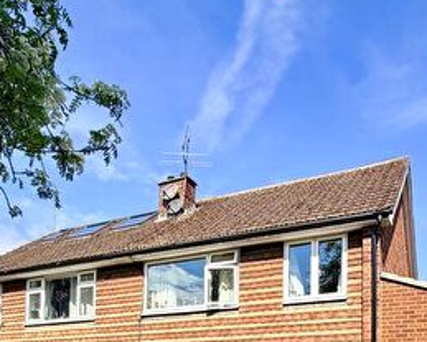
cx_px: 221
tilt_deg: +1.4
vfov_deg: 34.2
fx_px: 467
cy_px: 384
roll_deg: -0.6
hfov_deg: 49.1
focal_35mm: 37
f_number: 2.2
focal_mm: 2.22
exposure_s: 1/770
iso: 25
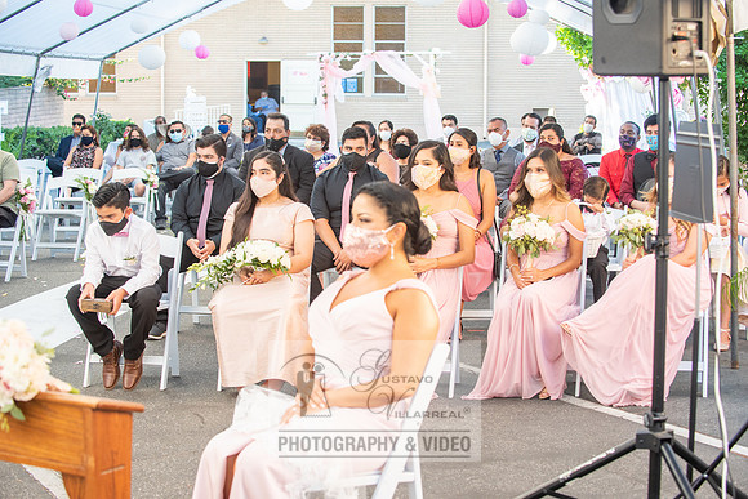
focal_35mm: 70
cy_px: 250
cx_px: 374
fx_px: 1455
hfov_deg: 28.8
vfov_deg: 19.5
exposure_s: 1/160
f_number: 5
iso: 640
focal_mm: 70
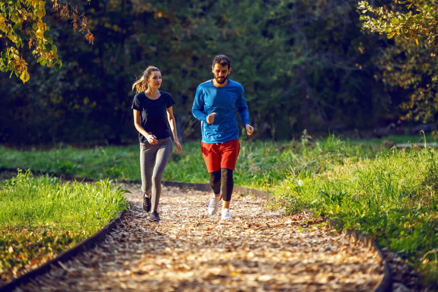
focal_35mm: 165
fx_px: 2008
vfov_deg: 8.3
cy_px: 146
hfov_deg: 12.5
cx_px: 219
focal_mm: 165
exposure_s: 1/1600
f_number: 2.8
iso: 800
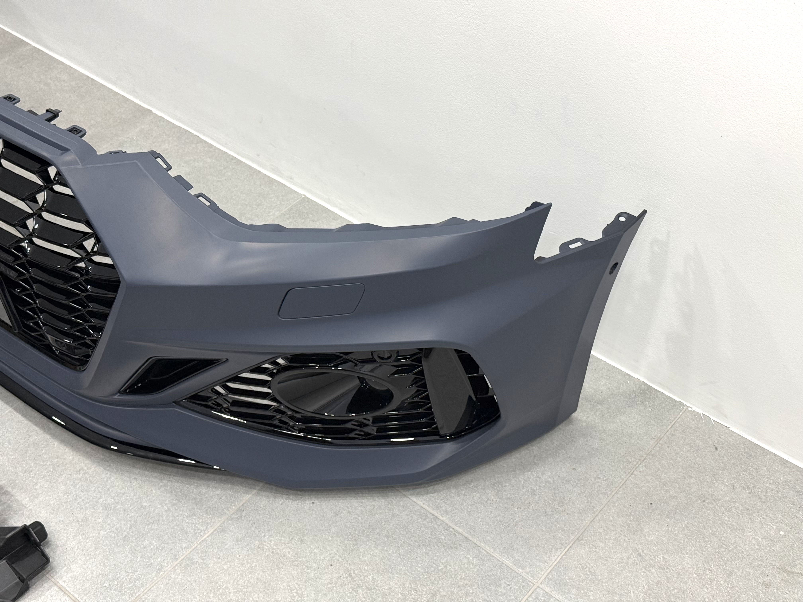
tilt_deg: -45.4
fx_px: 1113
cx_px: 402
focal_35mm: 48
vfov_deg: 30.3
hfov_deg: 39.7
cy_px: 301
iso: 64
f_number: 1.78
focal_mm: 6.76
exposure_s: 1/429
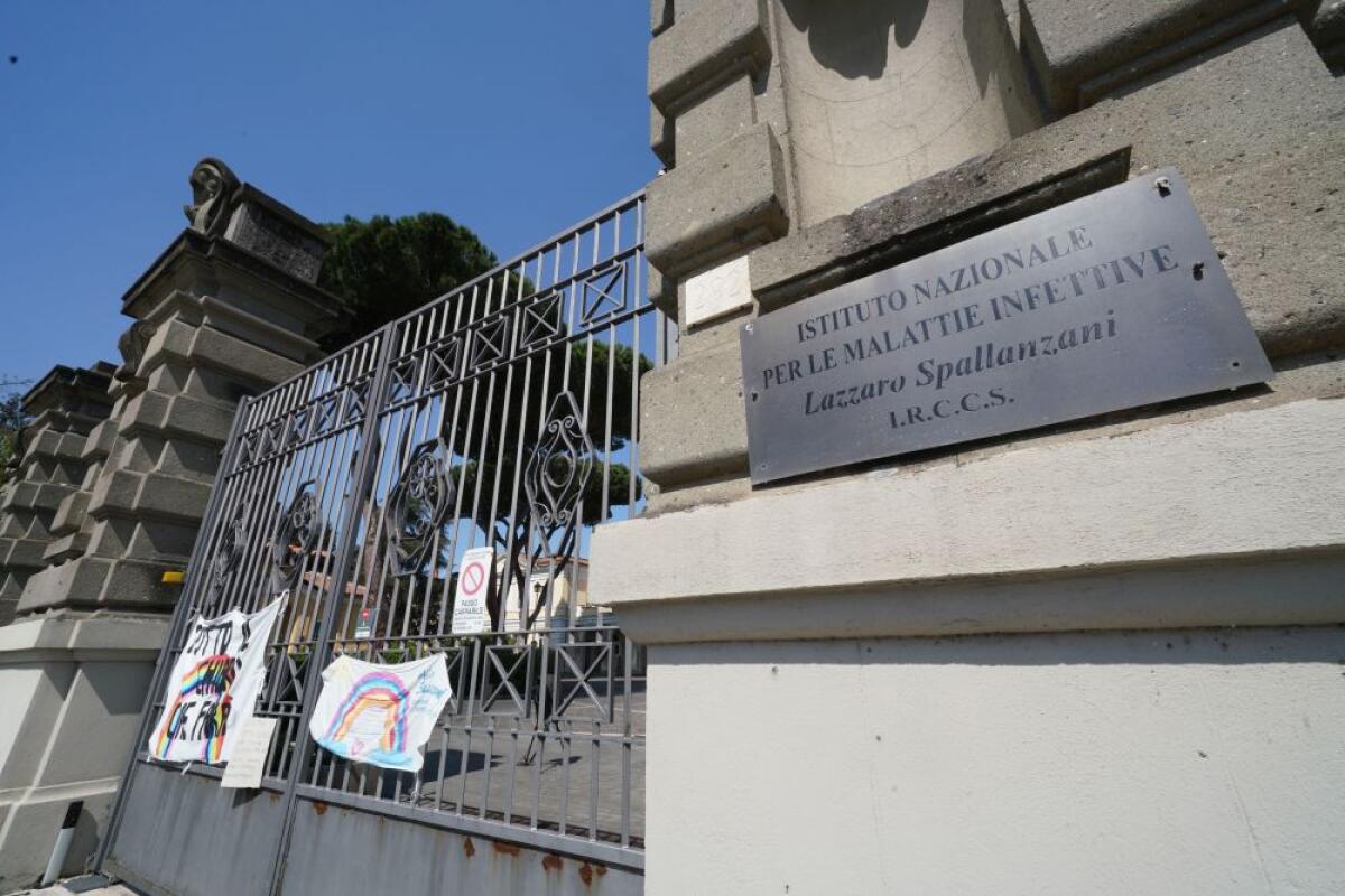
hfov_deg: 100.4
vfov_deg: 77.3
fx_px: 560
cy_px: 448
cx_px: 672
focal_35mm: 15
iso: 400
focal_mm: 15
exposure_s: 1/250
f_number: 16
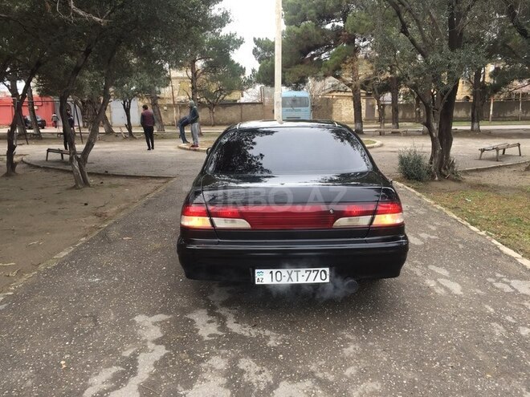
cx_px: 265
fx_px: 444
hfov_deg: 61.7
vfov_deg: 48.2
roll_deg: +0.9
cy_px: 198
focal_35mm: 29
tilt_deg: -10.1
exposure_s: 1/199
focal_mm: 4.15
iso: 32
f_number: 2.2
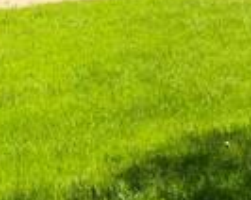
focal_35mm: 218
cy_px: -238
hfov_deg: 8.9
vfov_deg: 6.8
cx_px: 62
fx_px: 1617
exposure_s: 1/627
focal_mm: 3
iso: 16
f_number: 1.8
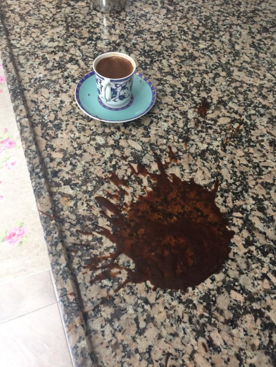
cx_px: 138
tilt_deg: -56.7
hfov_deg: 48.2
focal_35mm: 29
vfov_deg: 61.7
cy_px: 184
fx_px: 308
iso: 80
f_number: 2.2
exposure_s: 1/33
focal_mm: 4.15
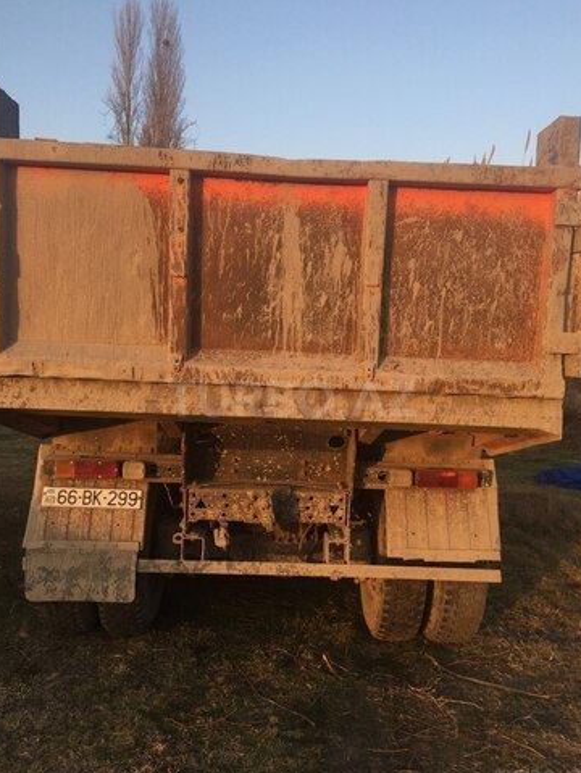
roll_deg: +0.6
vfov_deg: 59.9
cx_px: 292
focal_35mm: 30
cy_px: 399
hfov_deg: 46.9
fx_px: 670
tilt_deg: -4.5
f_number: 2.2
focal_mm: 4.15
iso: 32
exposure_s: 1/376
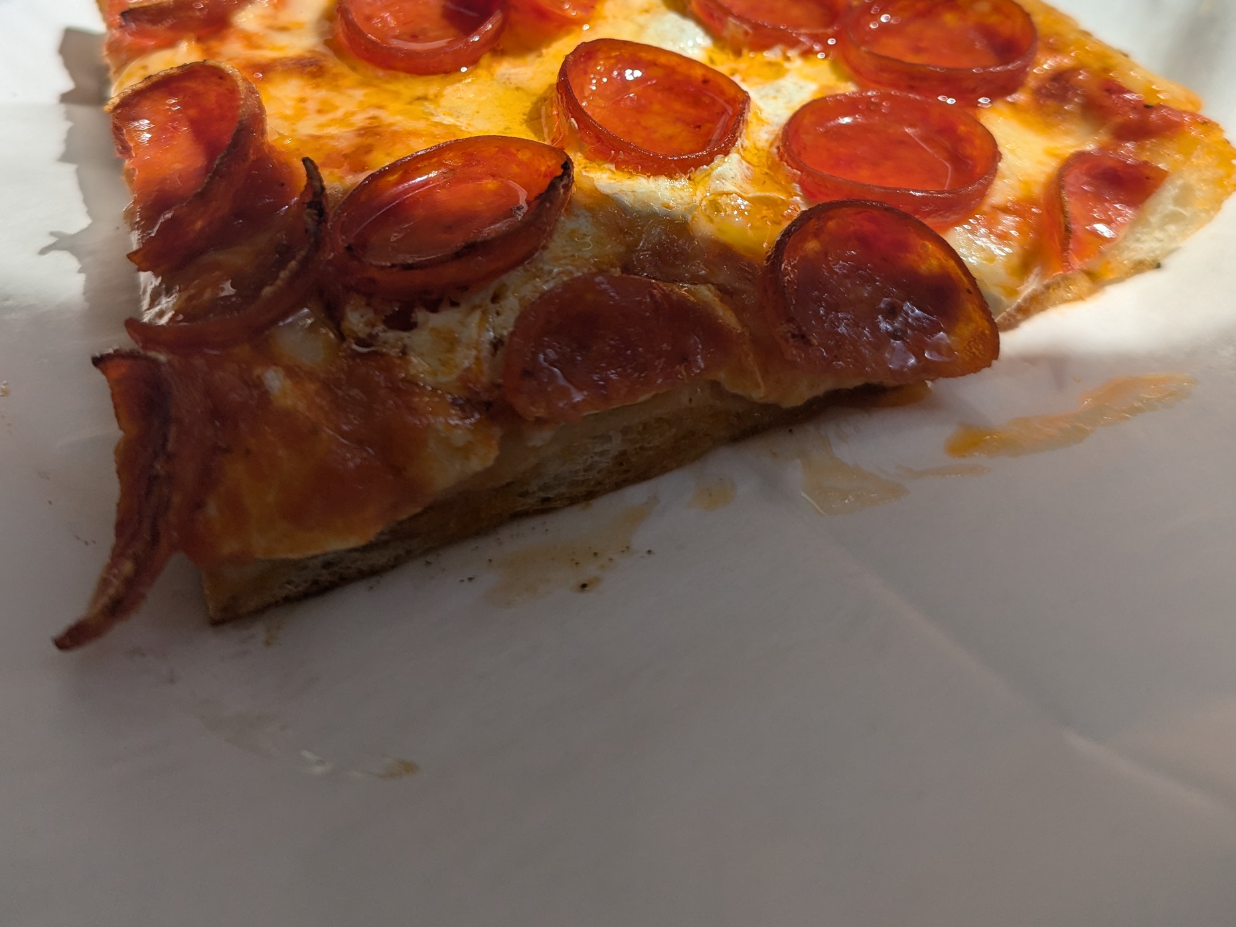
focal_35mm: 33
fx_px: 1178
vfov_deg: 39.7
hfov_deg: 55.4
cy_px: 89
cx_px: 611
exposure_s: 1/2096
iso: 44
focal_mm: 6.81
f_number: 1.85
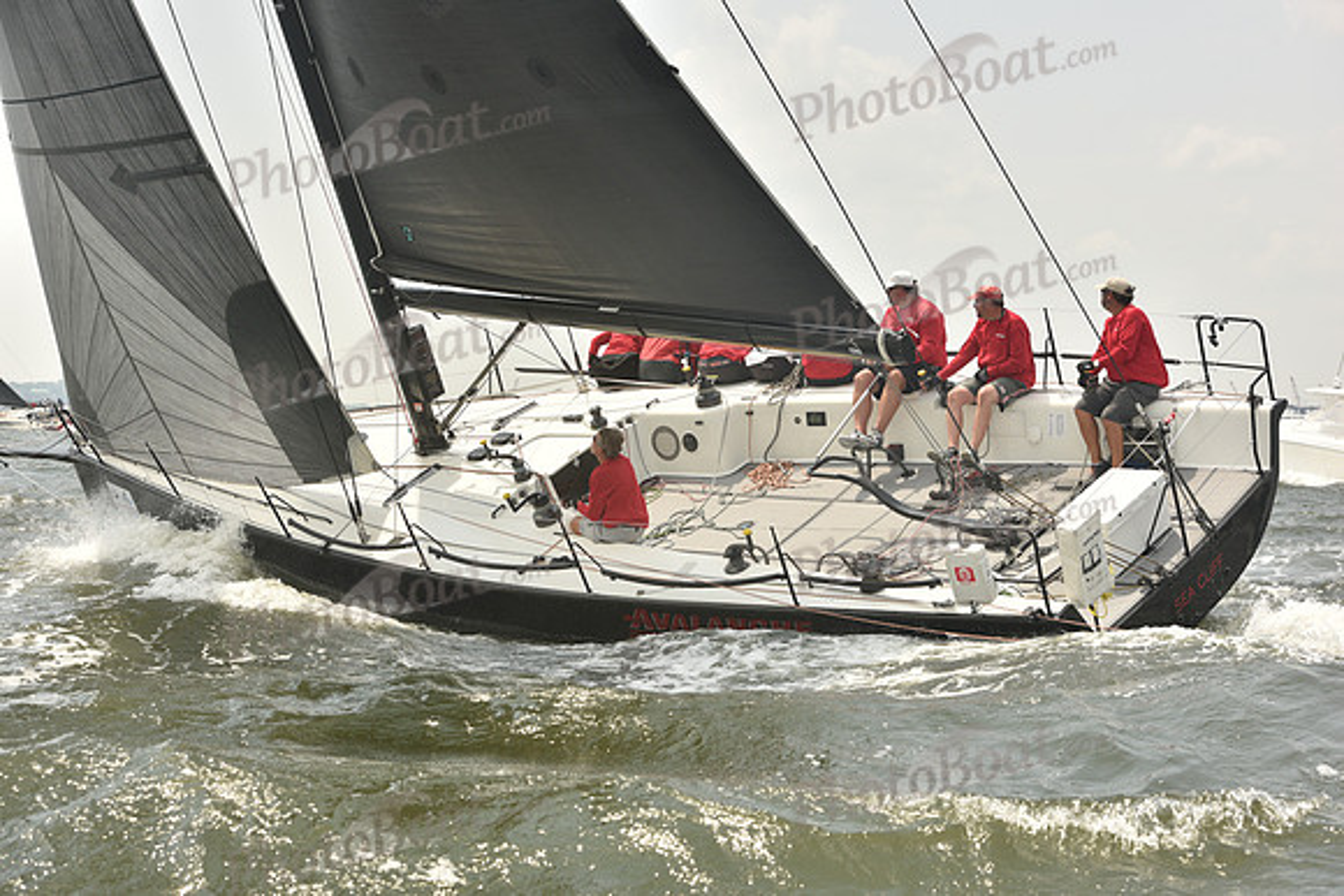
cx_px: 672
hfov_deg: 28.8
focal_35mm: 70
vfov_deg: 19.5
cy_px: 448
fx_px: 2614
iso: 250
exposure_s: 1/800
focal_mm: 70
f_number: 7.1
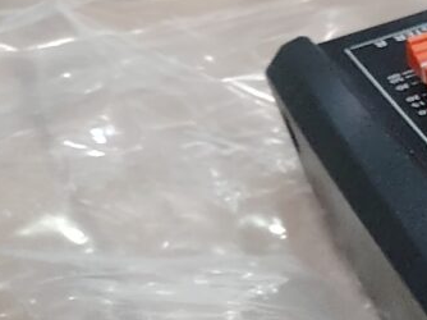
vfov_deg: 8.0
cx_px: 1301
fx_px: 2268
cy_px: 362
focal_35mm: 184
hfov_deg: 8.8
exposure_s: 1/100
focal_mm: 5.25
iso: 3759
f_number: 1.75
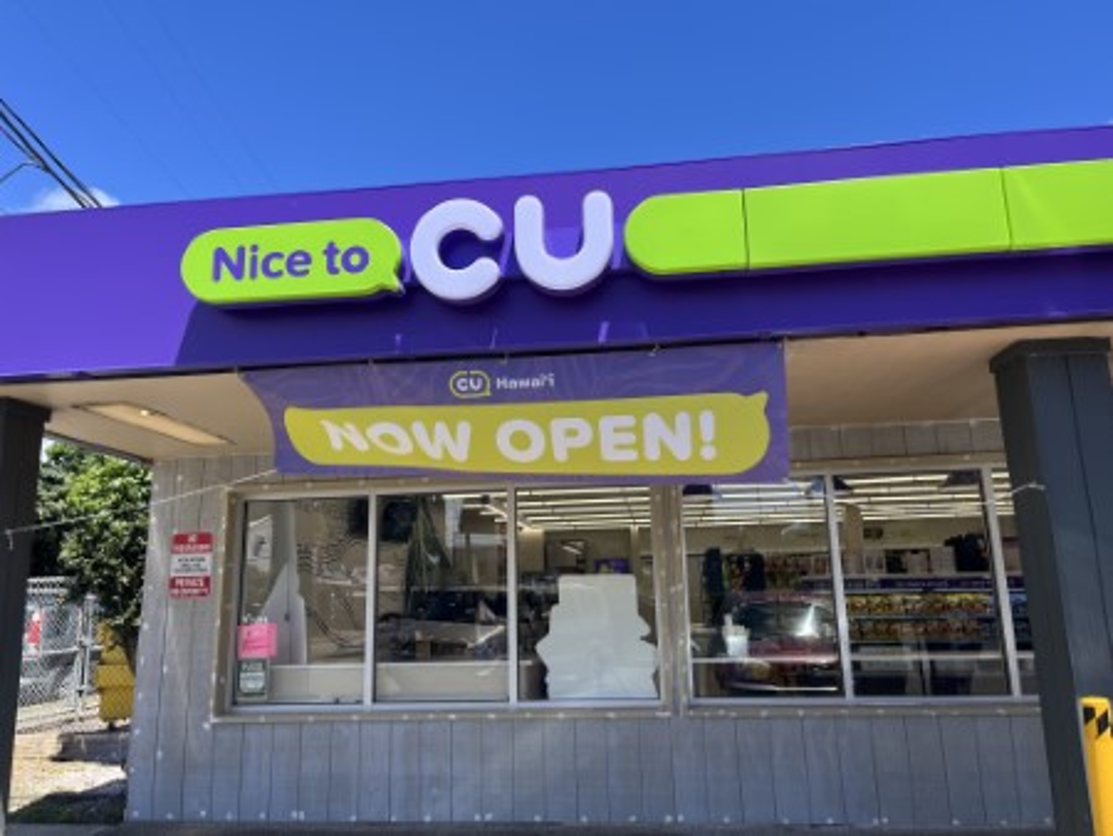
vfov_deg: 53.1
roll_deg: +1.0
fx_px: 836
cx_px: 556
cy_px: 418
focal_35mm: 26
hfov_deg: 67.3
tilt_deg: +16.9
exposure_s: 1/1748
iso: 50
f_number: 1.6
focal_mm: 5.1
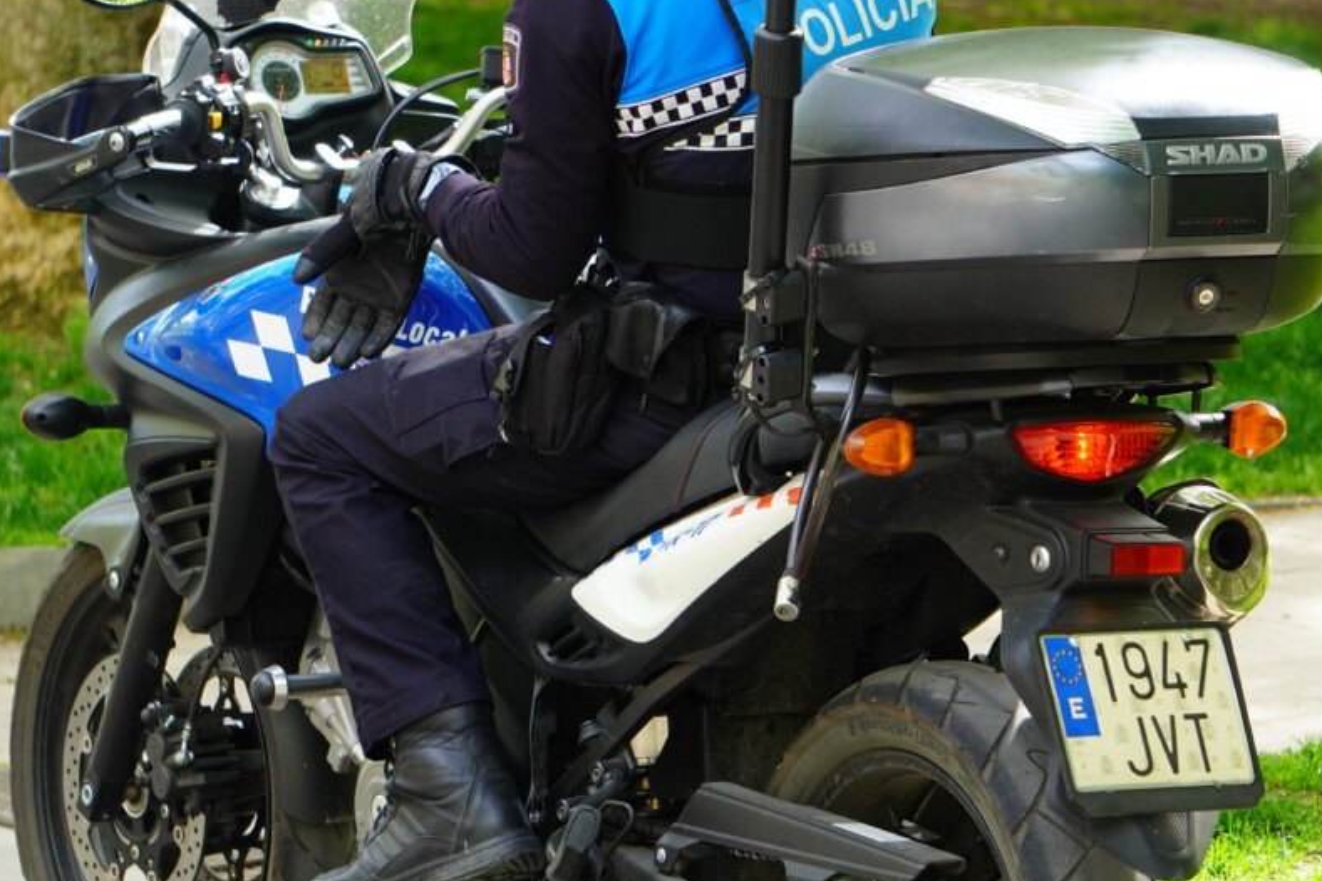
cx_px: 744
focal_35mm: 253
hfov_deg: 8.1
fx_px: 9290
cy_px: 344
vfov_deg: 5.4
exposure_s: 1/160
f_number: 5.6
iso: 500
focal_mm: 104
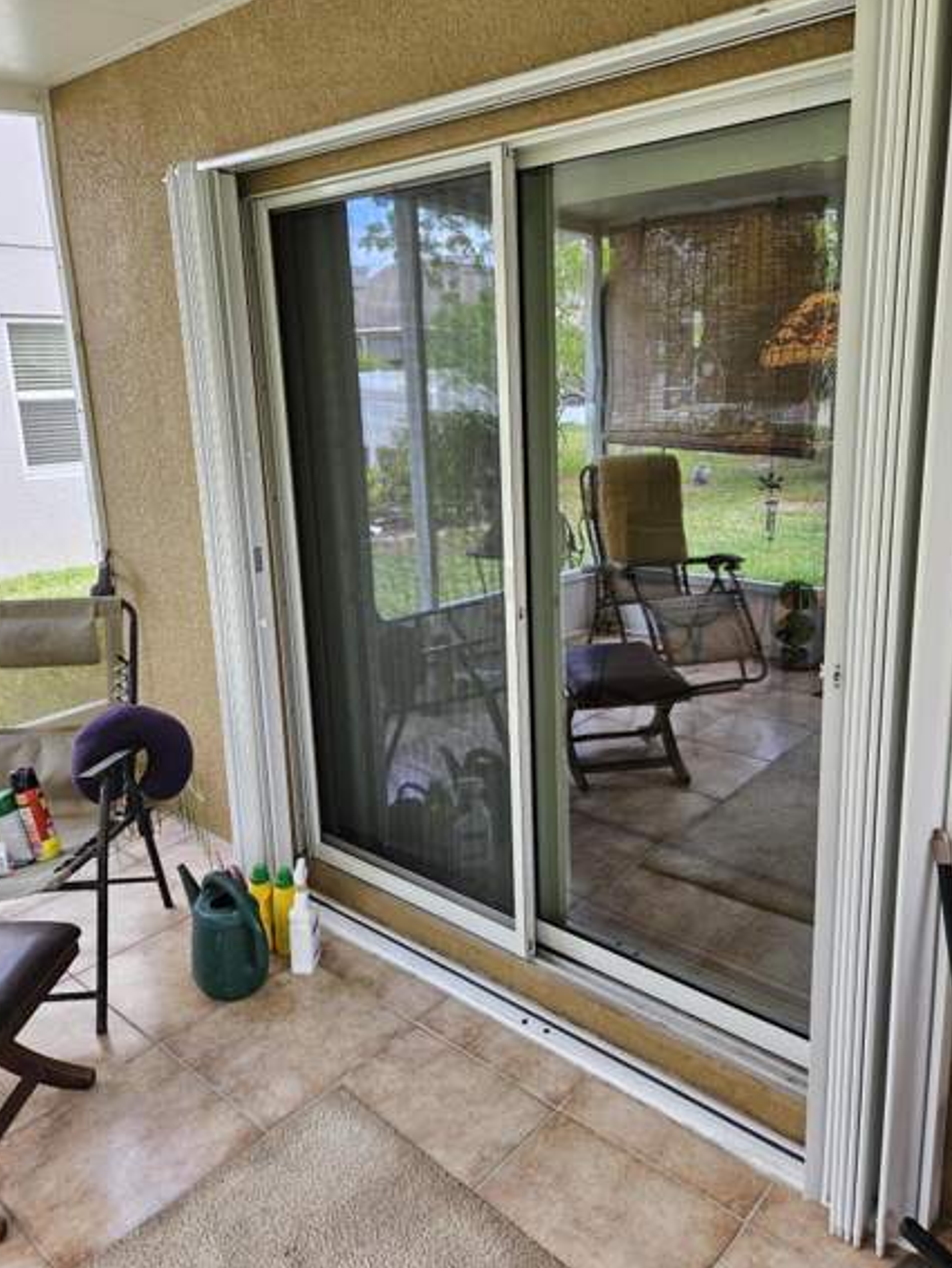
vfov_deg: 67.2
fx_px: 953
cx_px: 502
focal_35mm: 26
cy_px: 591
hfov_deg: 53.1
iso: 125
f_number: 1.8
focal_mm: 5.4
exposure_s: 1/120
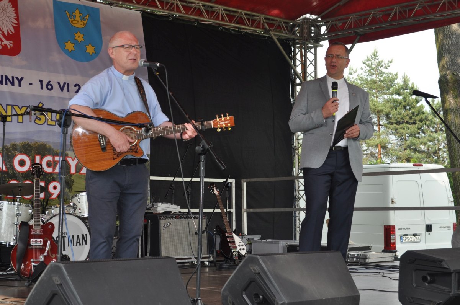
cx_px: 230
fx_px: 804
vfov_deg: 21.5
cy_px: 152
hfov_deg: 31.9
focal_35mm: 63
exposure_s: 1/200
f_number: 7.1
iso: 200
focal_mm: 42
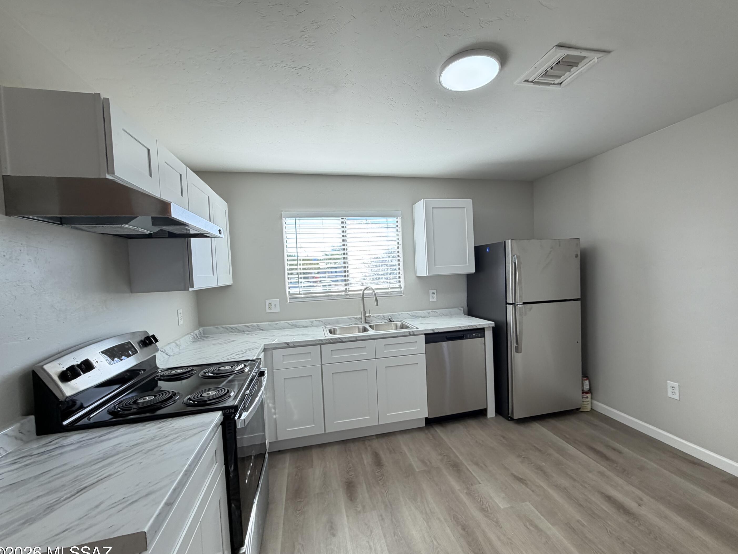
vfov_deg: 81.7
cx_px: 386
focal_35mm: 15
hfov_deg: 98.1
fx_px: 320
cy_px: 283
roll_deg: +4.3
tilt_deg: -2.9
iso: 125
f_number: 2.2
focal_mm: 2.22
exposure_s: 1/120
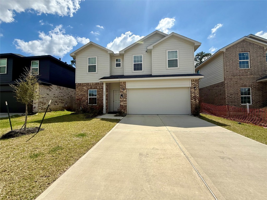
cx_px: 134
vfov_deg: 85.7
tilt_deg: +1.9
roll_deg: +0.0
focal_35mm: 14
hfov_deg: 102.1
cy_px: 100
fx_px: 108
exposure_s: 1/2611
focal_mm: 2.22
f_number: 2.2
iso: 50
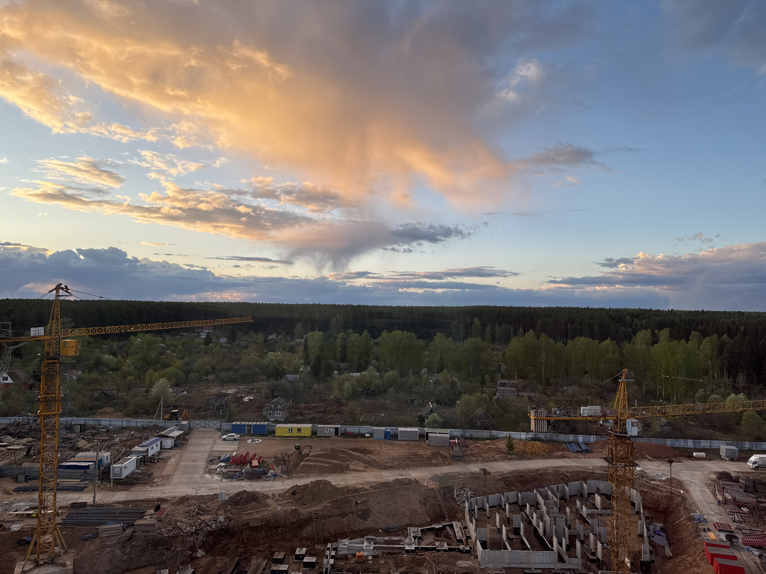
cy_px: 287
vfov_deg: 56.8
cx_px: 383
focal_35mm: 24
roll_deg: -1.0
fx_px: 531
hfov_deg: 71.6
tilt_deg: +2.4
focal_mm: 6.76
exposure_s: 1/593
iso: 80
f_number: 1.78
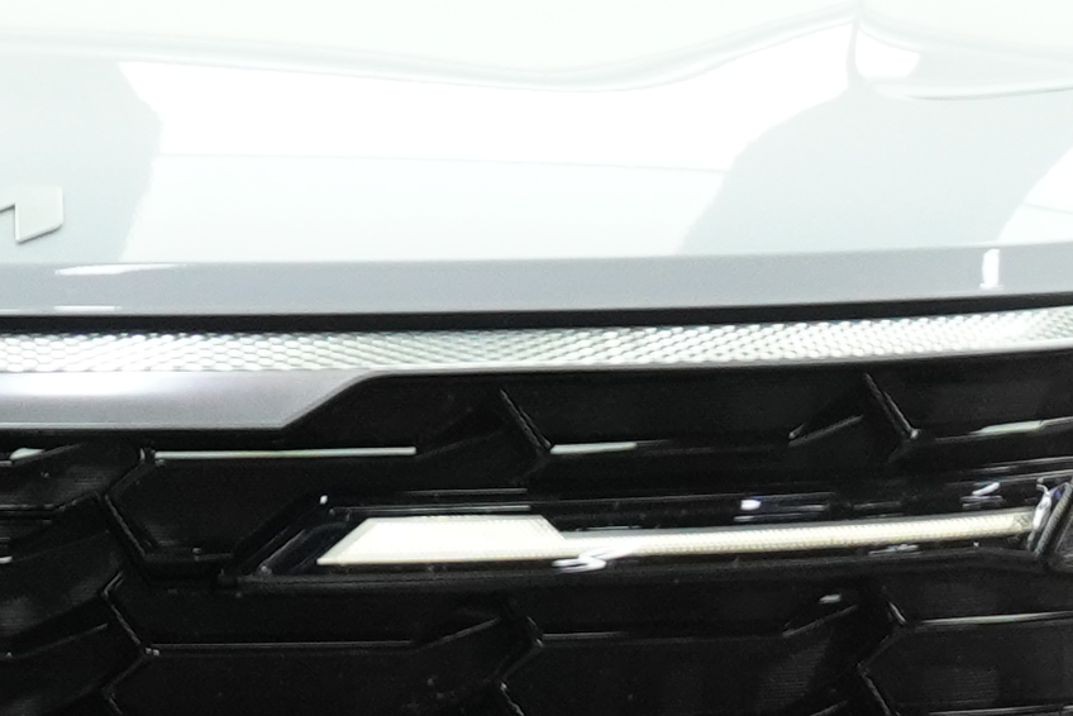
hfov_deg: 3.5
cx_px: -82
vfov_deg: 2.3
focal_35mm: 594
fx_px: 17710
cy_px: -15
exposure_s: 1/400
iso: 640
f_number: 2.8
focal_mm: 56
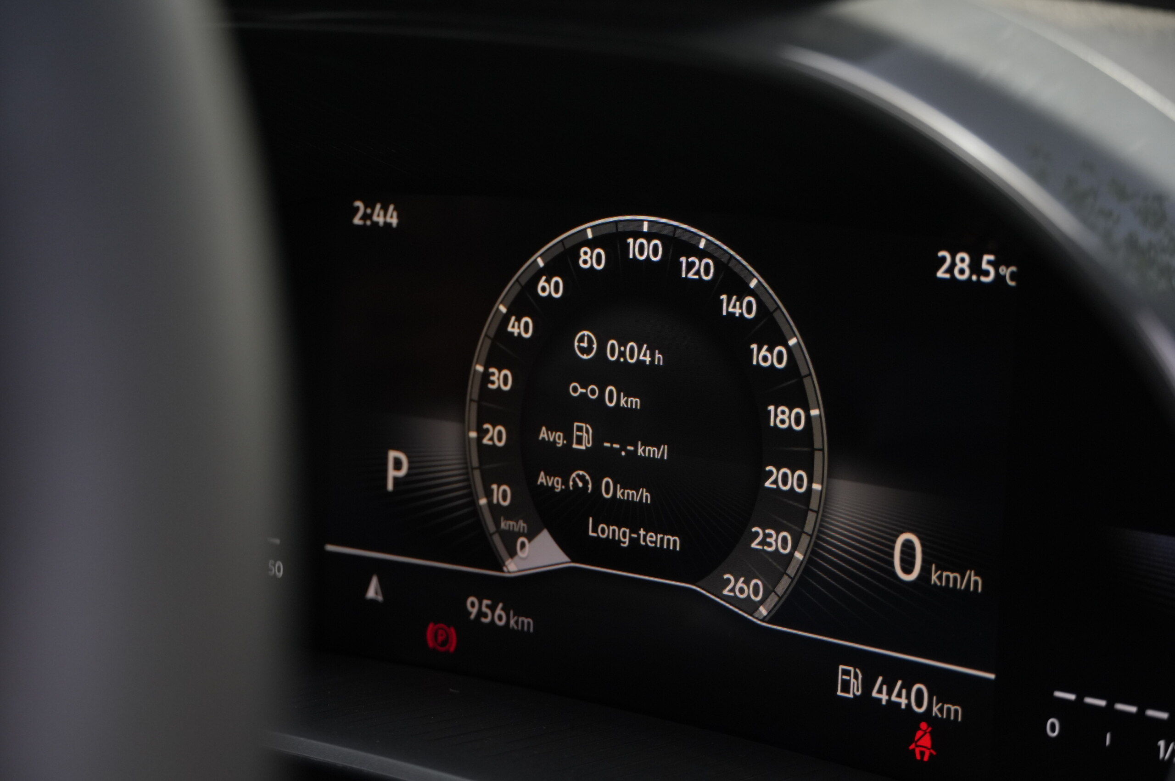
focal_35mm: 80
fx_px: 2592
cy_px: 390
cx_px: 588
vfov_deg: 17.1
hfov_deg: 25.5
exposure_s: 1/125
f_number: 5
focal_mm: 53
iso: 800
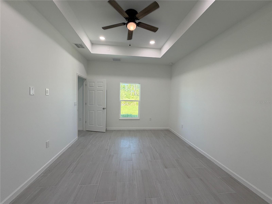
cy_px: 102
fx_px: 110
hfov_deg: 102.1
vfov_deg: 85.7
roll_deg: -1.6
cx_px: 136
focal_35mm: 14
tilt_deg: -2.3
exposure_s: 1/120
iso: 100
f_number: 2.2
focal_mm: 2.22
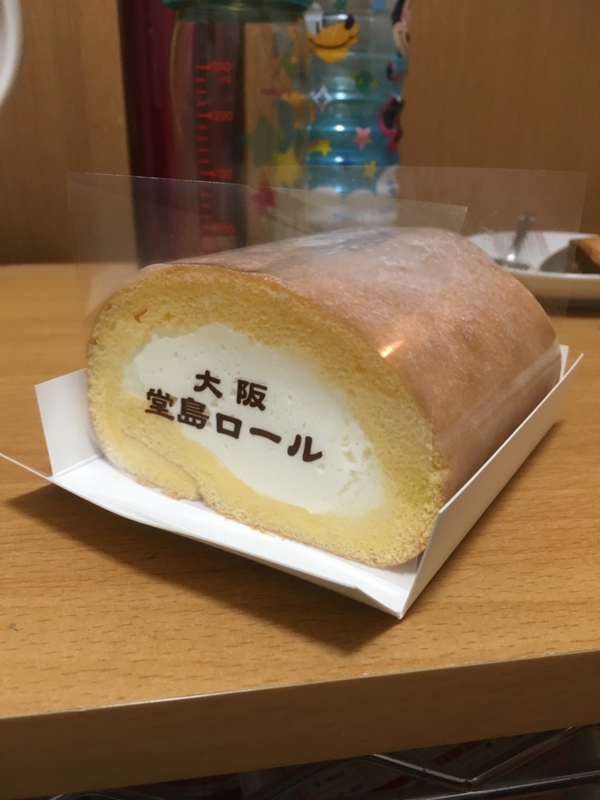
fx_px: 670
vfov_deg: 61.7
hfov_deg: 48.2
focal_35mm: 29
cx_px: 300
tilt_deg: -21.9
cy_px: 400
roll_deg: -0.4
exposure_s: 1/30
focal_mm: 4.15
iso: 80
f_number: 2.2
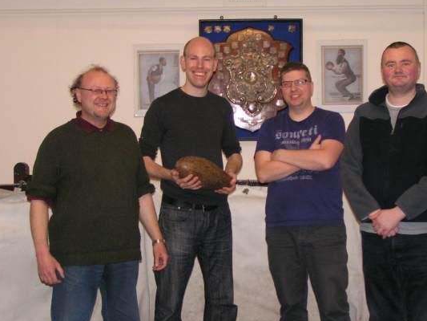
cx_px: 236
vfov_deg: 20.4
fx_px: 888
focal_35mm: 72
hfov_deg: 27.0
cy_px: 175
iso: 200
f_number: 3.2
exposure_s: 1/60
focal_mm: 9.2
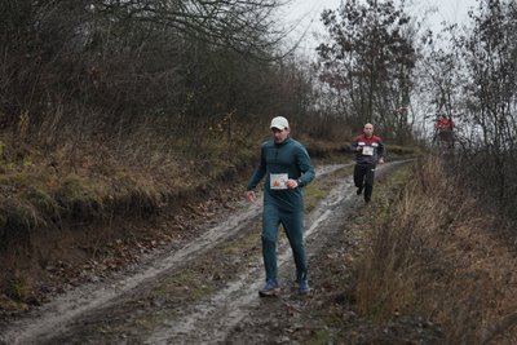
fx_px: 1006
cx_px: 258
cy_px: 172
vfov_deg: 19.5
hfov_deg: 28.8
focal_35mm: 70
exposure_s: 1/200
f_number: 2.8
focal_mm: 70
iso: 500
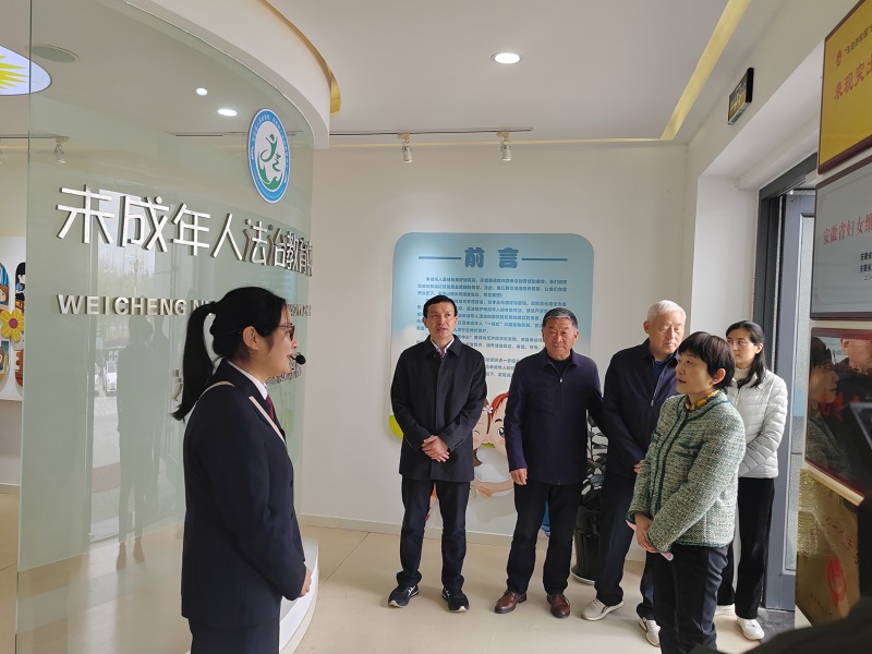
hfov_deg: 65.3
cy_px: 327
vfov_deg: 51.4
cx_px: 436
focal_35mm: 27
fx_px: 680
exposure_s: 1/120
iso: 200
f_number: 1.9
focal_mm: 5.52
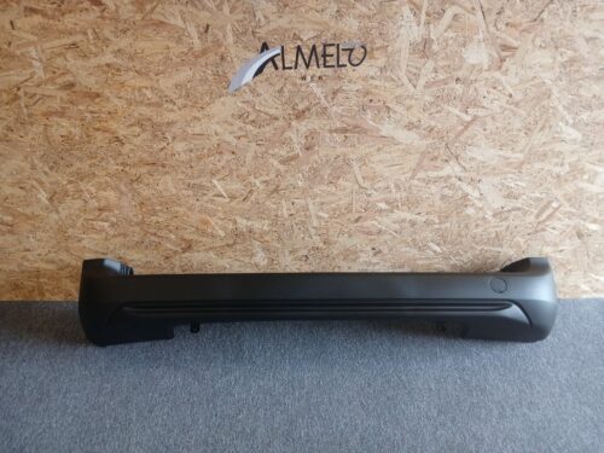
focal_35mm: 26
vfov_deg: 53.1
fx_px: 454
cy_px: 226
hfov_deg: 67.3
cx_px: 302
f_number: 1.8
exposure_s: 1/50
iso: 250
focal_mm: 3.98
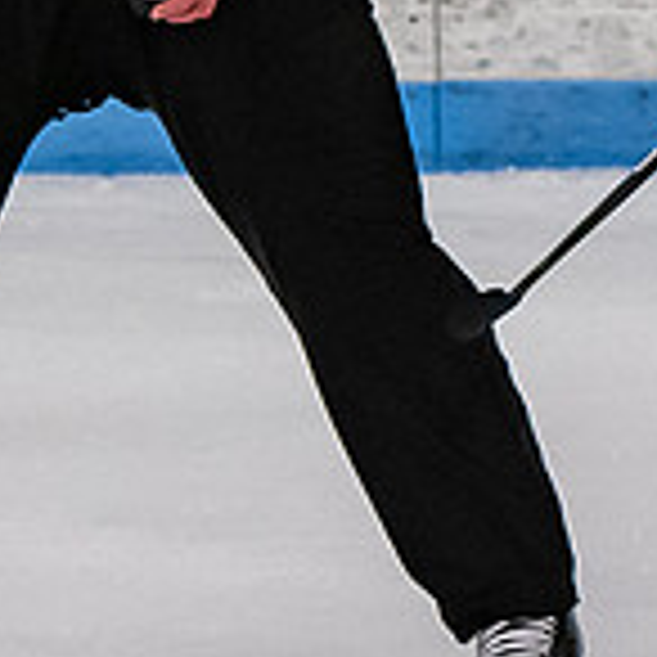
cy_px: -524
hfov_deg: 2.0
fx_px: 19090
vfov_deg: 2.0
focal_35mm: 889
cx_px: 25
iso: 2000
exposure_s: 1/800
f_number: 3.5
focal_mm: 110
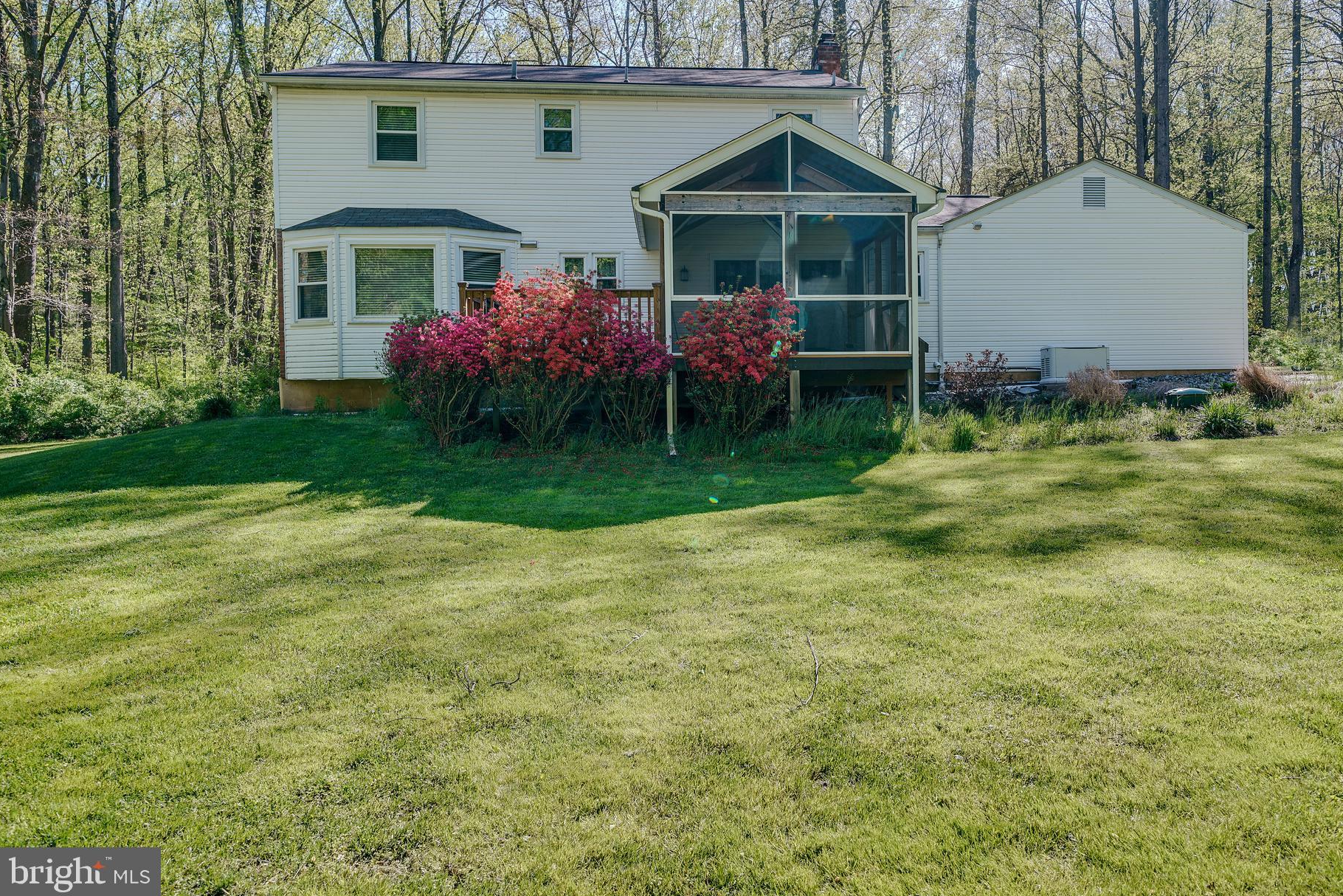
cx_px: 753
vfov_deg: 47.9
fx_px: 1007
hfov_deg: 67.1
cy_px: 397
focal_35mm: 27
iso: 100
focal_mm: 24
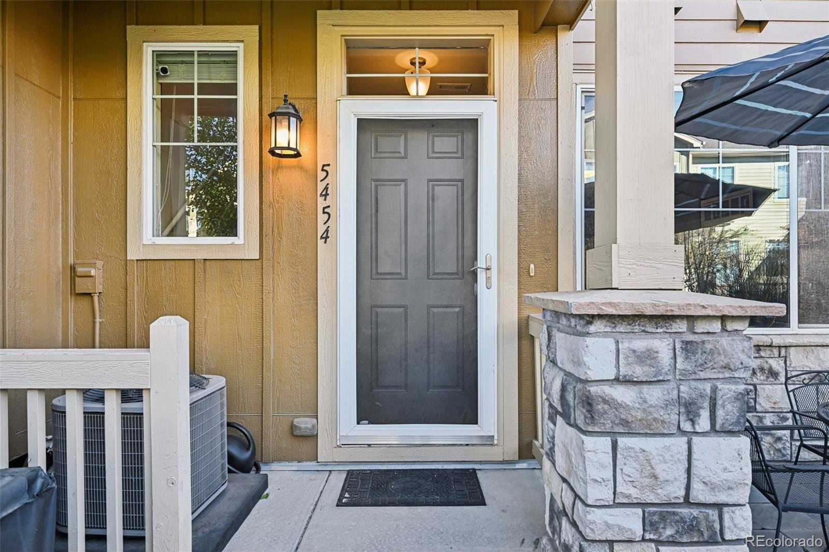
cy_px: 276
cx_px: 414
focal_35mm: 21
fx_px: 483
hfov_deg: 81.2
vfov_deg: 59.5
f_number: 8
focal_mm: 21
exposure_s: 1/20
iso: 200
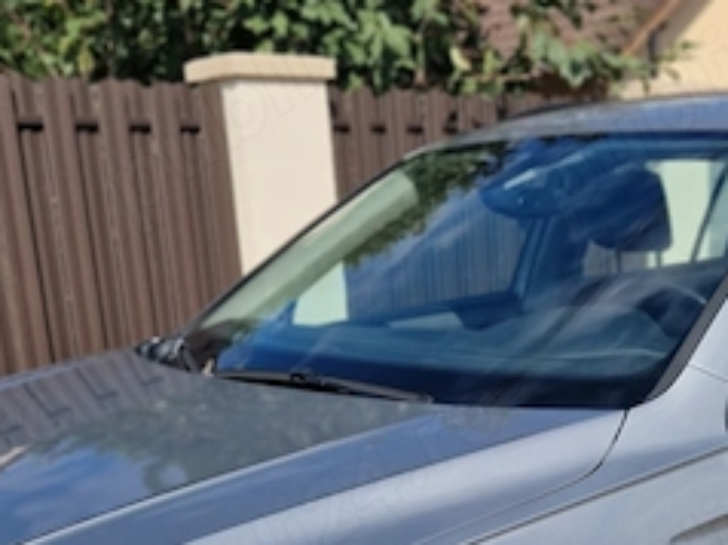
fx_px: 1219
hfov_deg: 32.8
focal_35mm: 58
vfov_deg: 23.9
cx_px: 520
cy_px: 566
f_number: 1.8
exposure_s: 1/2120
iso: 50
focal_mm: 5.4
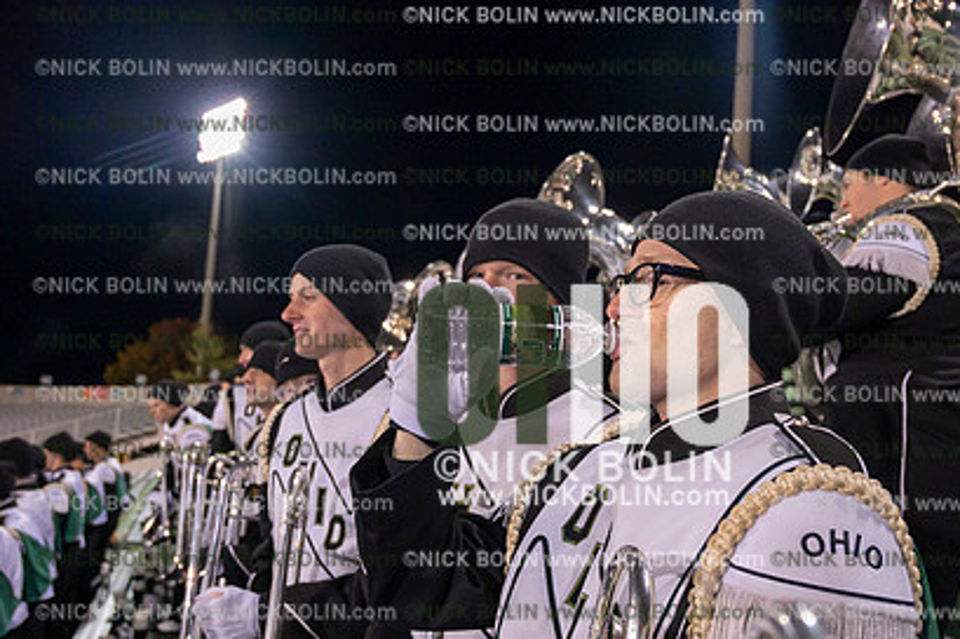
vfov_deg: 38.6
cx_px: 582
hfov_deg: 55.4
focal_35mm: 34
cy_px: 395
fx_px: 906
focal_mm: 24
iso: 5000
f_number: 4.5
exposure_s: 1/640
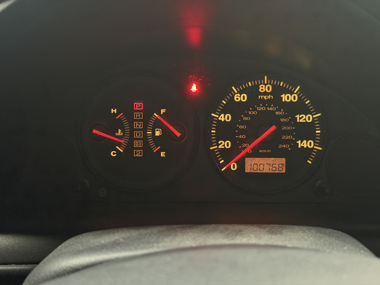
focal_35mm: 48
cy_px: 142
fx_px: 527
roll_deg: -0.7
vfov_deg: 30.3
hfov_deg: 39.7
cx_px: 190
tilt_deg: -17.8
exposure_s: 1/20
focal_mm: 6.76
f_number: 1.78
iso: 800
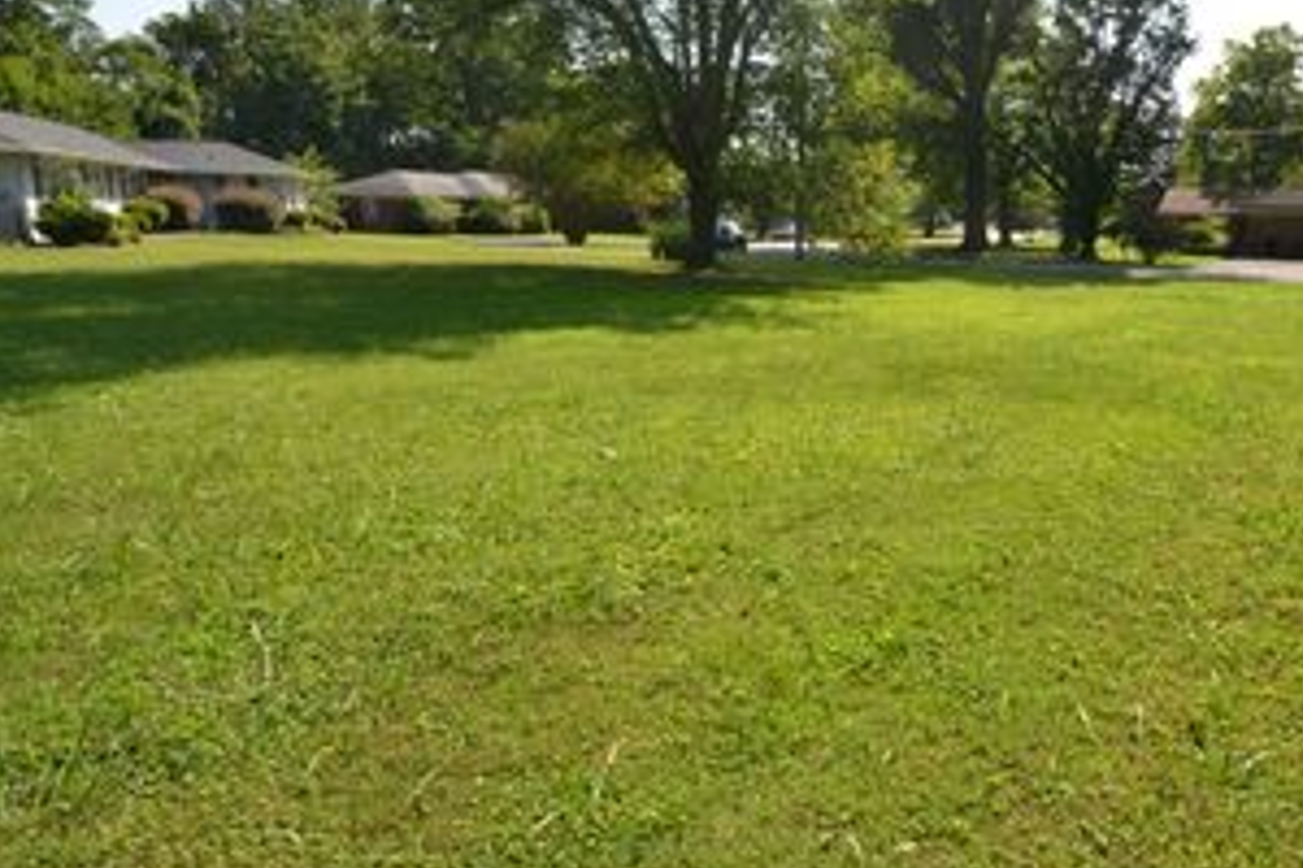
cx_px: 869
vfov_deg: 51.3
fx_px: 905
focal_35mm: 25
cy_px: 432
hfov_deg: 69.5
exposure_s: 1/250
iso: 100
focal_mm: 10
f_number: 8
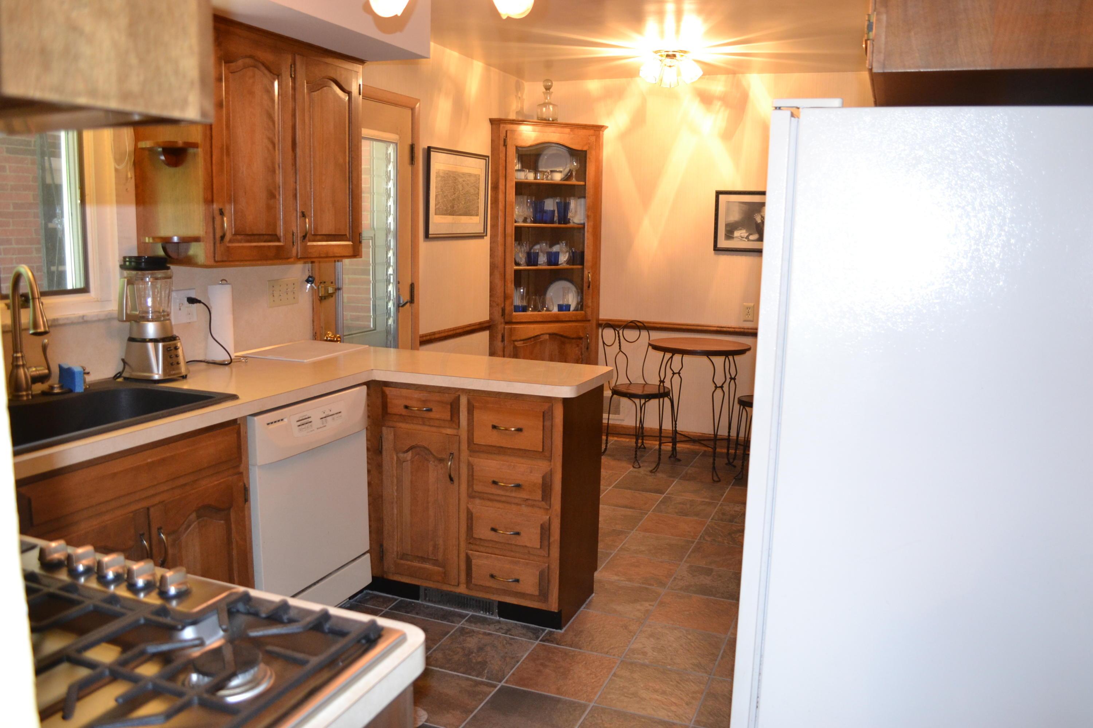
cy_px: 364
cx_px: 546
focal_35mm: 27
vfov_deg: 47.9
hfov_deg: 67.4
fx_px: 820
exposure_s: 1/60
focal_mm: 18
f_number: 3.5
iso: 1000
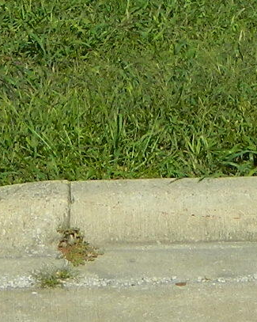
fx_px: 2427
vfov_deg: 7.2
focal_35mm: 255
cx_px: 168
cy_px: -434
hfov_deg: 6.1
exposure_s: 1/200
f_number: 9.8
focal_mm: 7.3
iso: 80
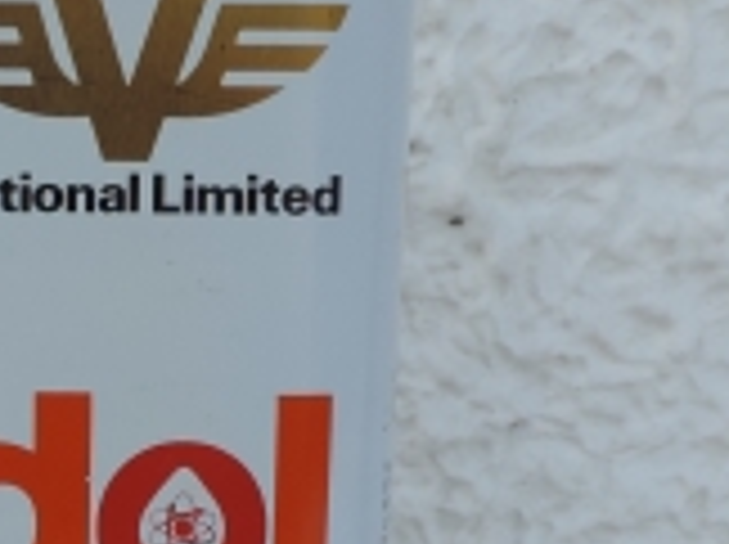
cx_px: 4
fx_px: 1872
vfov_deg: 16.1
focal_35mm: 89
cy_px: 602
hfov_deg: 21.3
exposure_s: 1/400
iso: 80
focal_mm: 4.3
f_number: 3
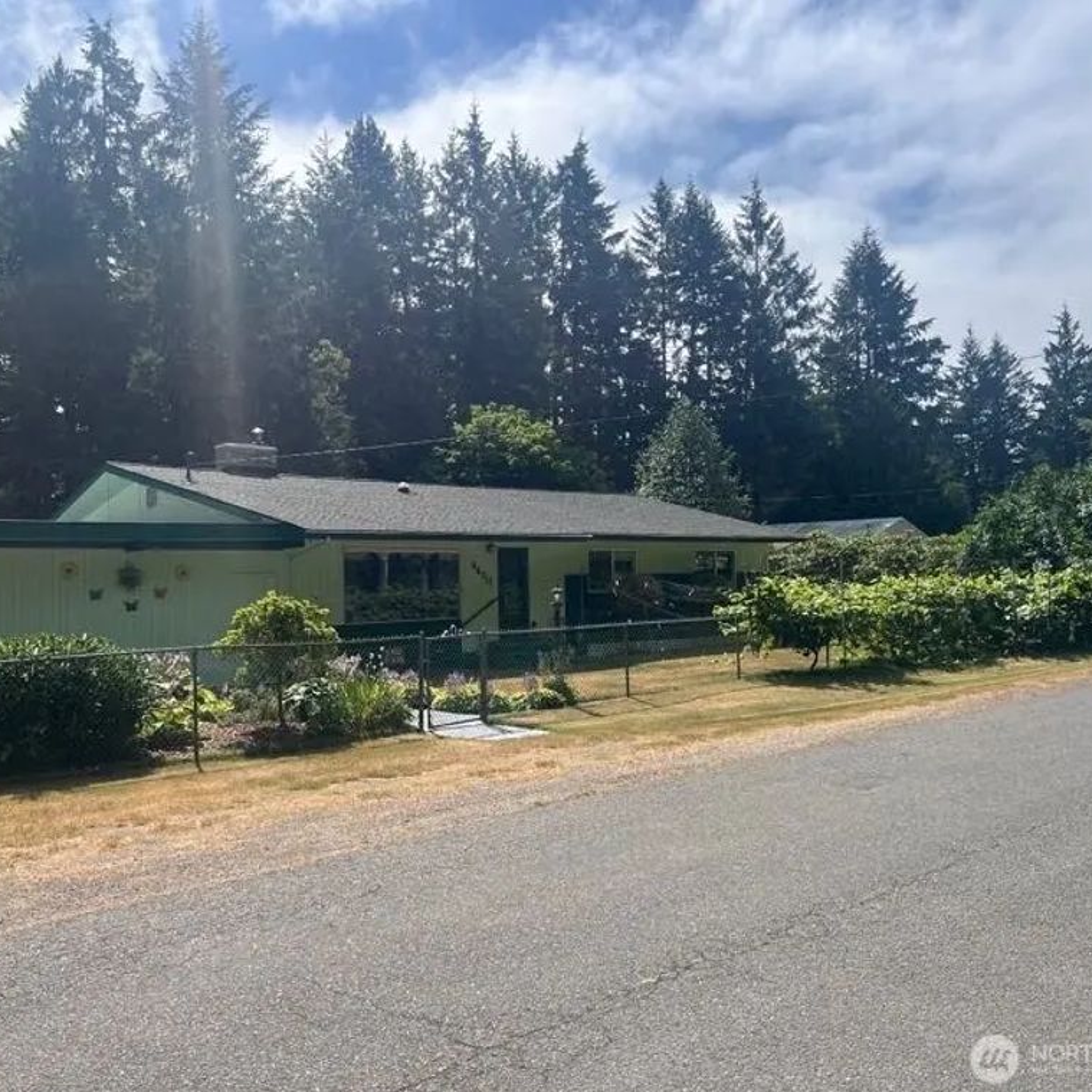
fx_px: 1106
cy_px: 551
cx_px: 489
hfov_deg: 52.4
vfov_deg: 52.5
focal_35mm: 31
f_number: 1.5
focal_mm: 5.7
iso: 50
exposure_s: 1/3968
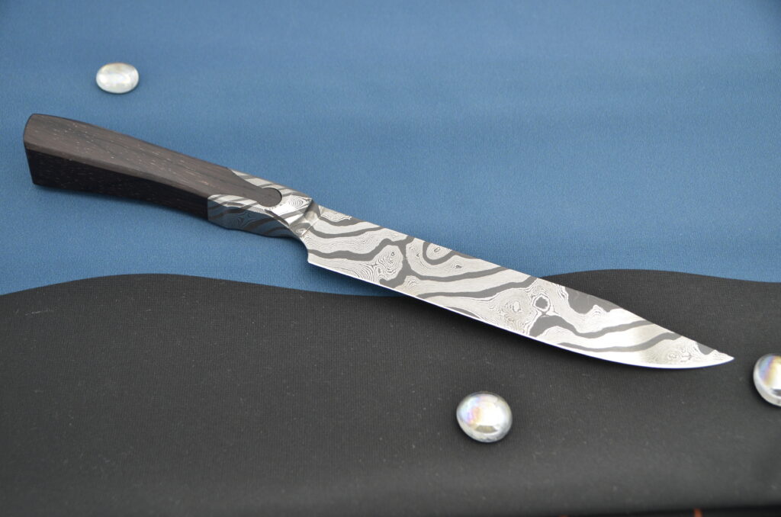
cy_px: 258
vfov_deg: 27.9
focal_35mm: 48
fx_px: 1039
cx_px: 390
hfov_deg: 41.2
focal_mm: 32
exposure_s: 1/80
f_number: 4.5
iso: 400
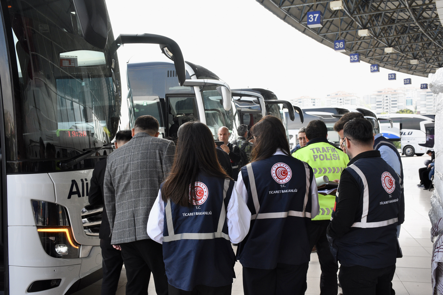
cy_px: 148
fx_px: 480
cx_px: 222
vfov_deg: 34.2
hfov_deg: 49.6
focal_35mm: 39
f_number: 9
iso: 800
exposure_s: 1/320
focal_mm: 26
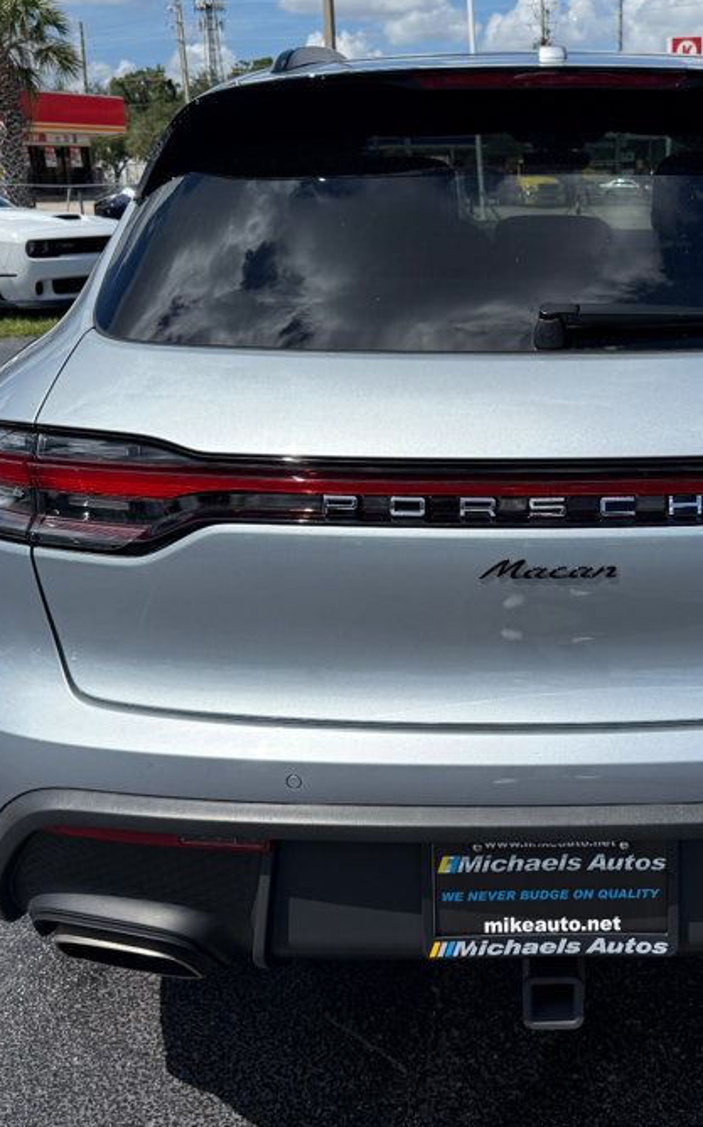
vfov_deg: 50.4
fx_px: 1197
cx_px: 582
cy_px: 523
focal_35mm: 39
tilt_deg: -17.0
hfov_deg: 31.7
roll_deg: +0.7
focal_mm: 6.76
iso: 100
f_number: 1.78
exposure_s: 1/9091
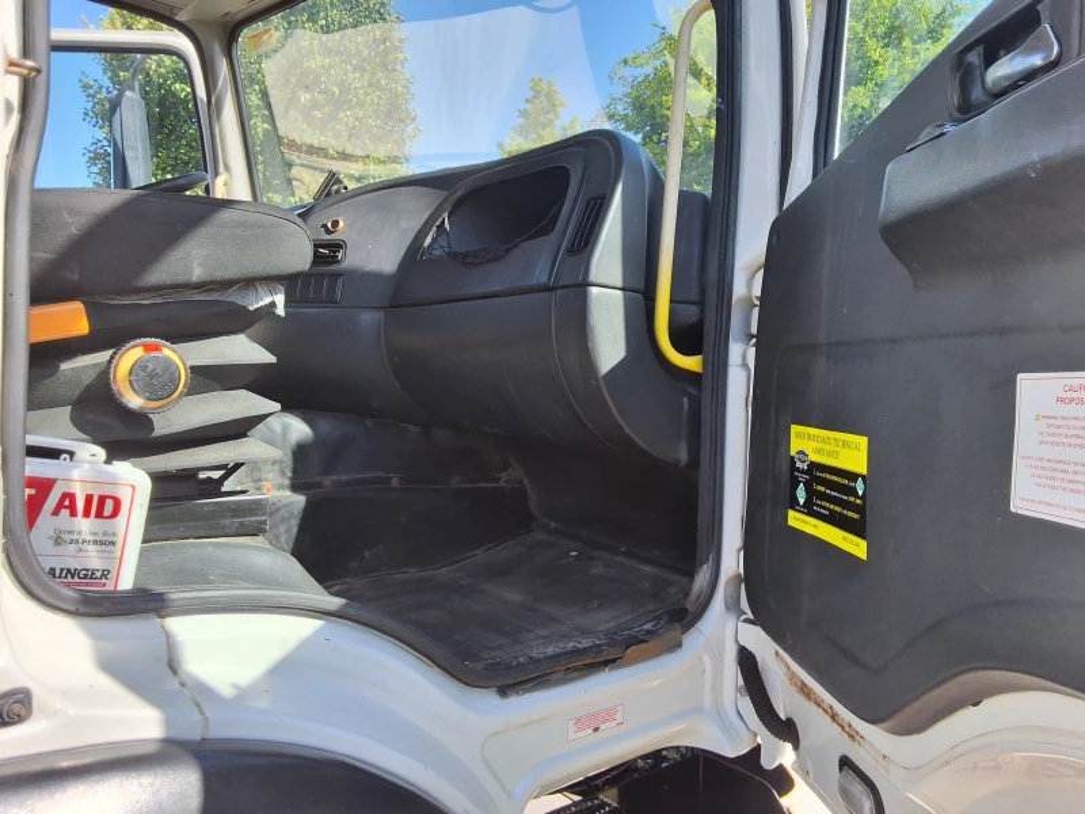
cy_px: 407
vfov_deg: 49.7
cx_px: 542
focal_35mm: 28
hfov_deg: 63.4
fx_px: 878
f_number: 1.9
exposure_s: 1/458
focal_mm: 2.91
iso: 32
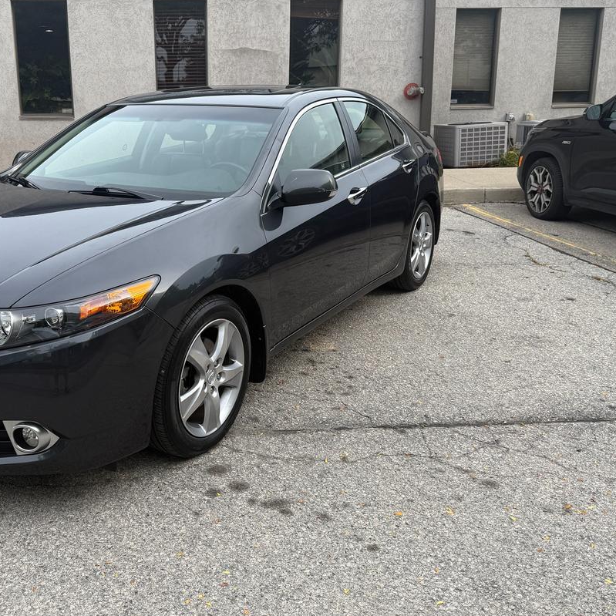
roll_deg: +1.8
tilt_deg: -13.5
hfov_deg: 47.6
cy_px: 268
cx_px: 204
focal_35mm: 34
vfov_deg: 48.3
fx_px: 685
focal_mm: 6.76
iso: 80
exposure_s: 1/1653
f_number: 1.78
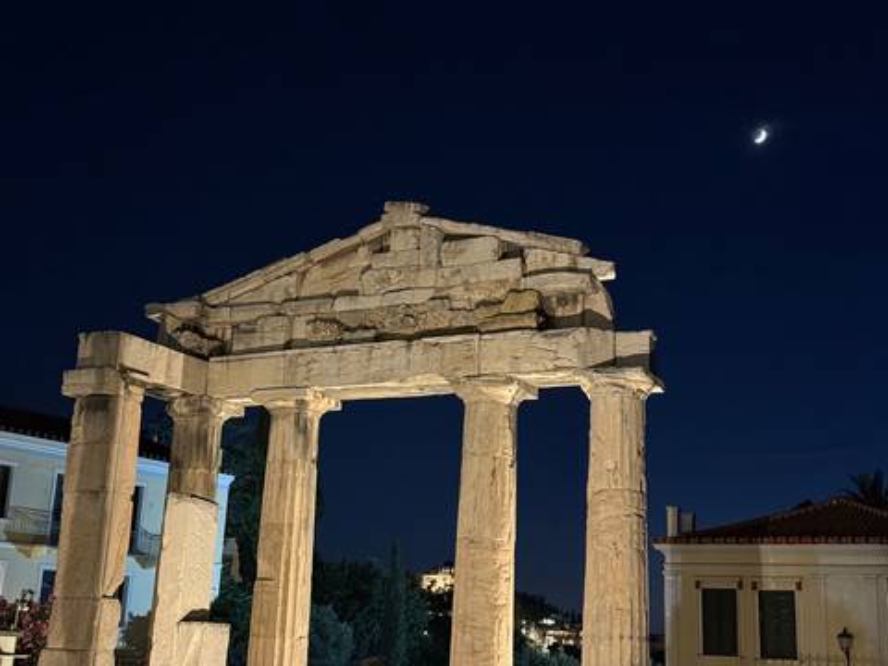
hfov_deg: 39.7
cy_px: 333
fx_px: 1231
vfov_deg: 30.3
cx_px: 444
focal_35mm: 48
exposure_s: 1/20
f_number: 1.78
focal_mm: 6.76
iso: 640
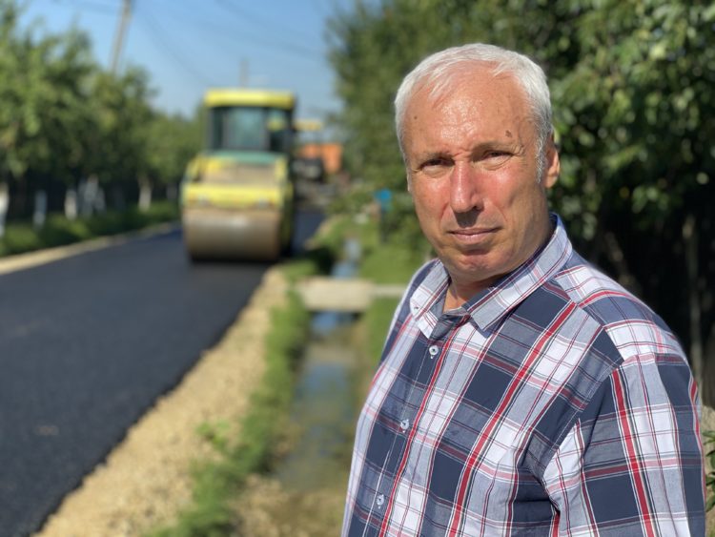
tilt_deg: -5.0
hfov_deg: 36.8
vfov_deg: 28.0
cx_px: 358
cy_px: 268
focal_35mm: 52
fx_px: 1074
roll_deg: -1.8
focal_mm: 6
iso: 20
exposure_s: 1/1453
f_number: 2
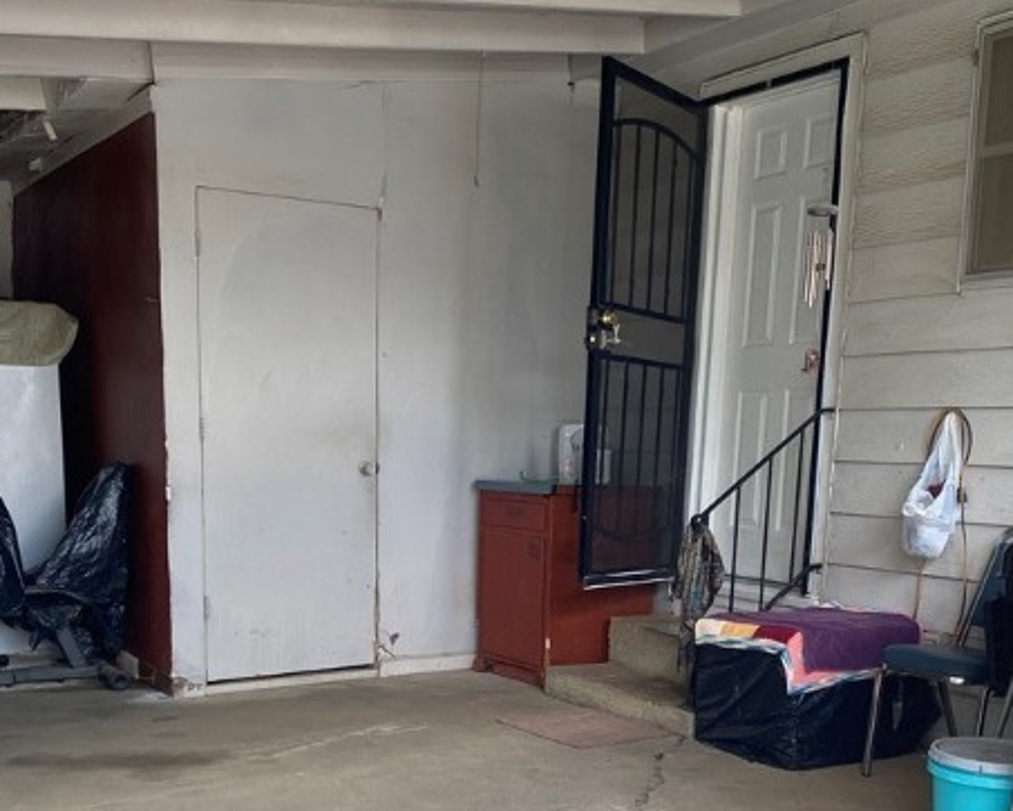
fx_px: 1290
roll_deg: -3.1
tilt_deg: -6.5
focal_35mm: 43
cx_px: 557
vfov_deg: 34.2
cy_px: 614
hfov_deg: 42.8
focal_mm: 4.25
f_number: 1.8
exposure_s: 1/122
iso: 32
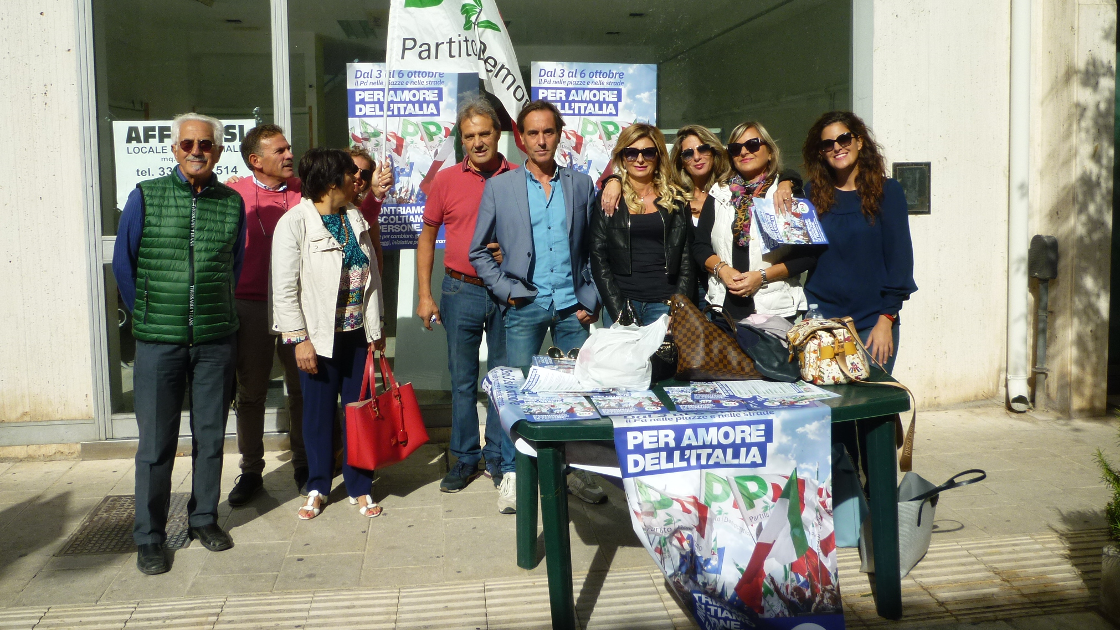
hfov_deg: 61.0
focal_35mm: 32
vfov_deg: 36.6
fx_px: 950
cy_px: 268
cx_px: 565
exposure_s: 1/640
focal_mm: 5.2
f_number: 5
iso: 80
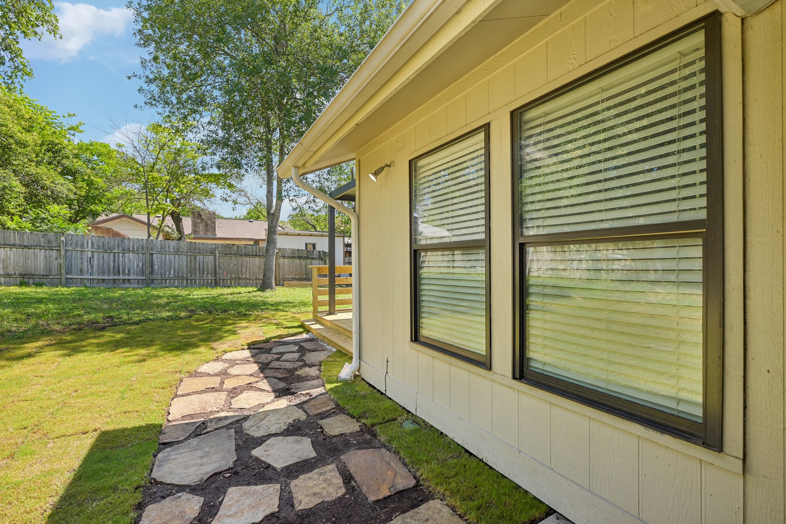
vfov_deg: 73.7
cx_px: 393
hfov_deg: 96.7
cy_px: 262
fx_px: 349
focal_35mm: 16
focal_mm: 16
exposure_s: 1/125
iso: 100
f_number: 6.7
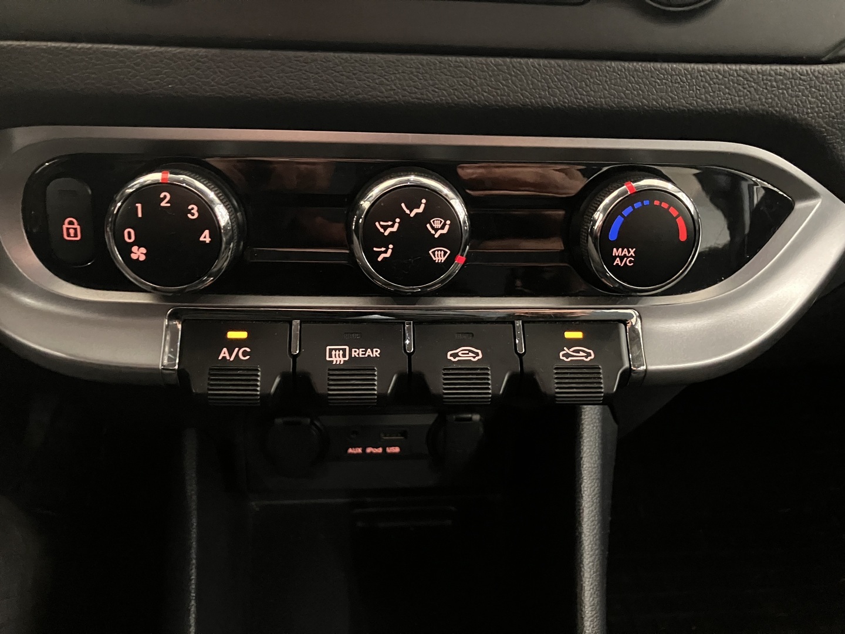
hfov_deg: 63.4
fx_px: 683
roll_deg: -2.3
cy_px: 317
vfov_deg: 49.7
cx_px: 422
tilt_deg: -31.8
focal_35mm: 28
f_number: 1.8
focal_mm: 3.99
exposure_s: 1/17
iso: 1600
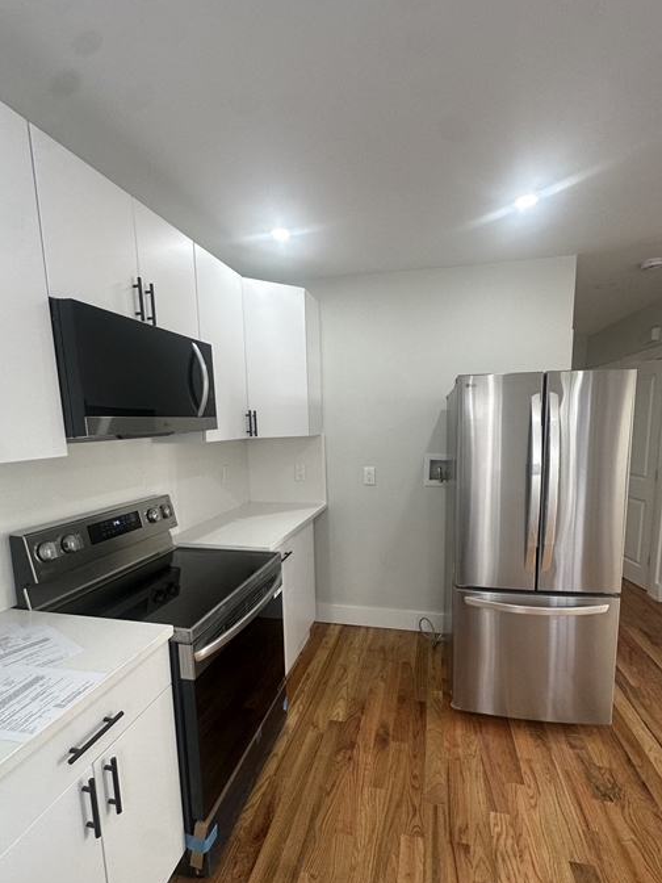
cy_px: 478
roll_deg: -0.8
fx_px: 408
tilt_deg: -7.1
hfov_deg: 78.1
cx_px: 347
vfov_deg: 94.3
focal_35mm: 16
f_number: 2.2
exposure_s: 1/120
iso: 100
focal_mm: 2.22
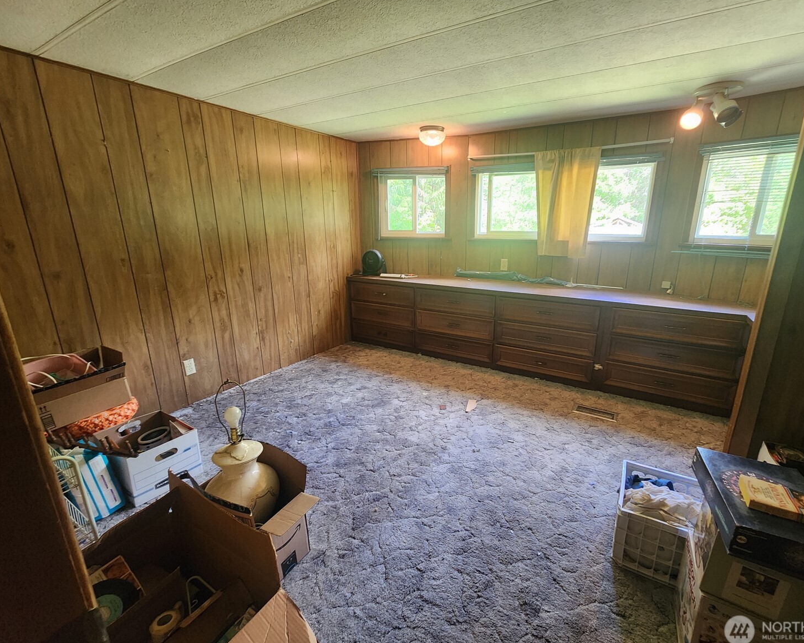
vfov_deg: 88.0
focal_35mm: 14
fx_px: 333
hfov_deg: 100.6
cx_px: 425
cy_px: 320
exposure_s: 1/40
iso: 320
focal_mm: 2.2
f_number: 2.2
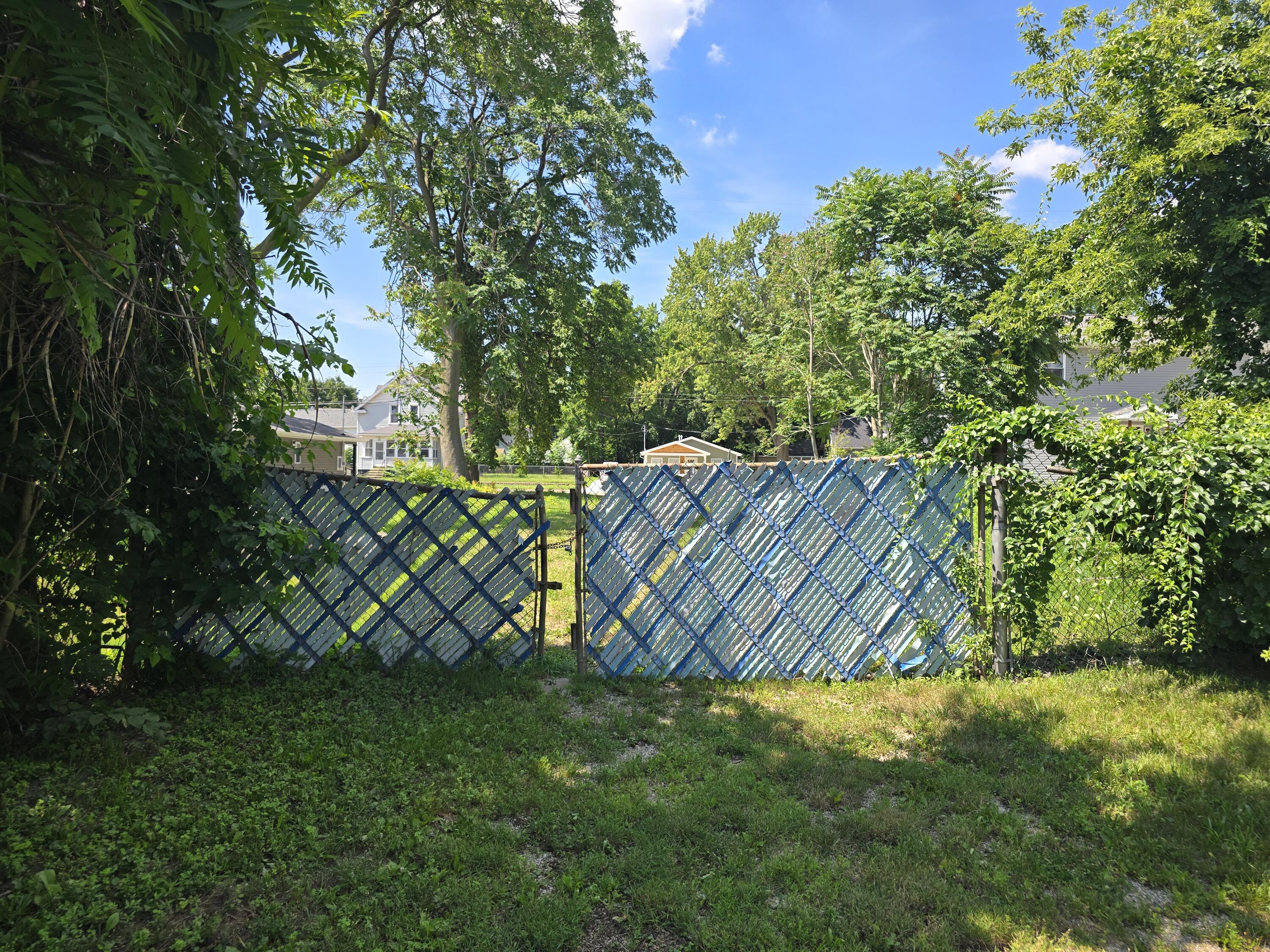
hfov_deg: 73.9
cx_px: 635
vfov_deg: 58.9
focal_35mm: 23
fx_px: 844
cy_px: 476
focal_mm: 6.3
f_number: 1.7
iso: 12
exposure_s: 1/306
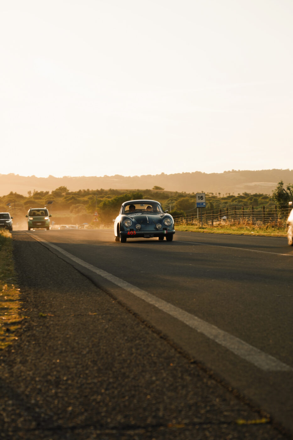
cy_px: 220
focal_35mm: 105
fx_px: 1282
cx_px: 146
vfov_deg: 19.5
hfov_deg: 13.0
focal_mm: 105
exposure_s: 1/80
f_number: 7.1
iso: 100
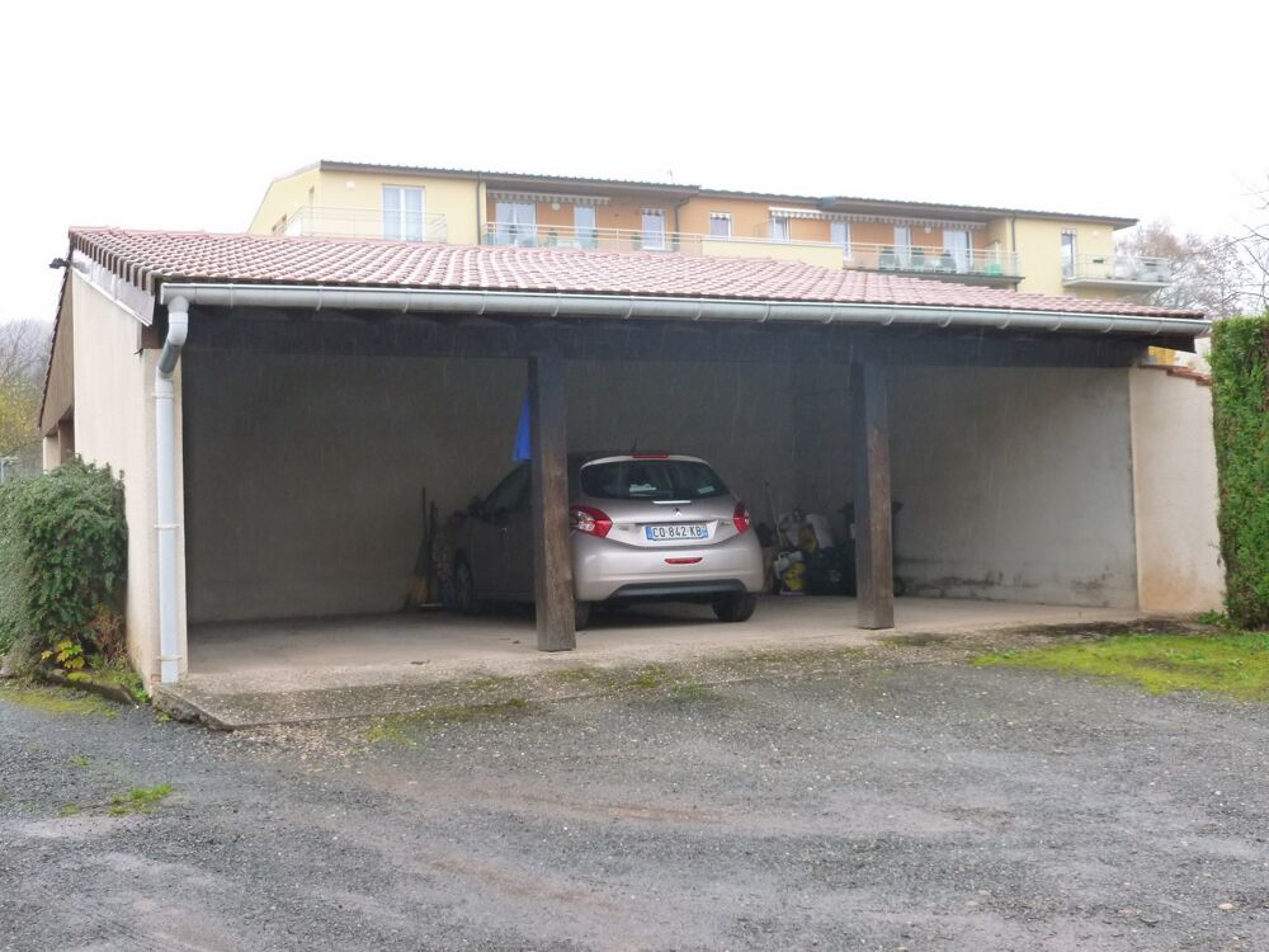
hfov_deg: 45.8
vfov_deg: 35.1
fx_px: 1503
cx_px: 634
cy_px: 476
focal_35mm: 41
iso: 250
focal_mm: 7.4
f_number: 3.7
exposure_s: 1/60
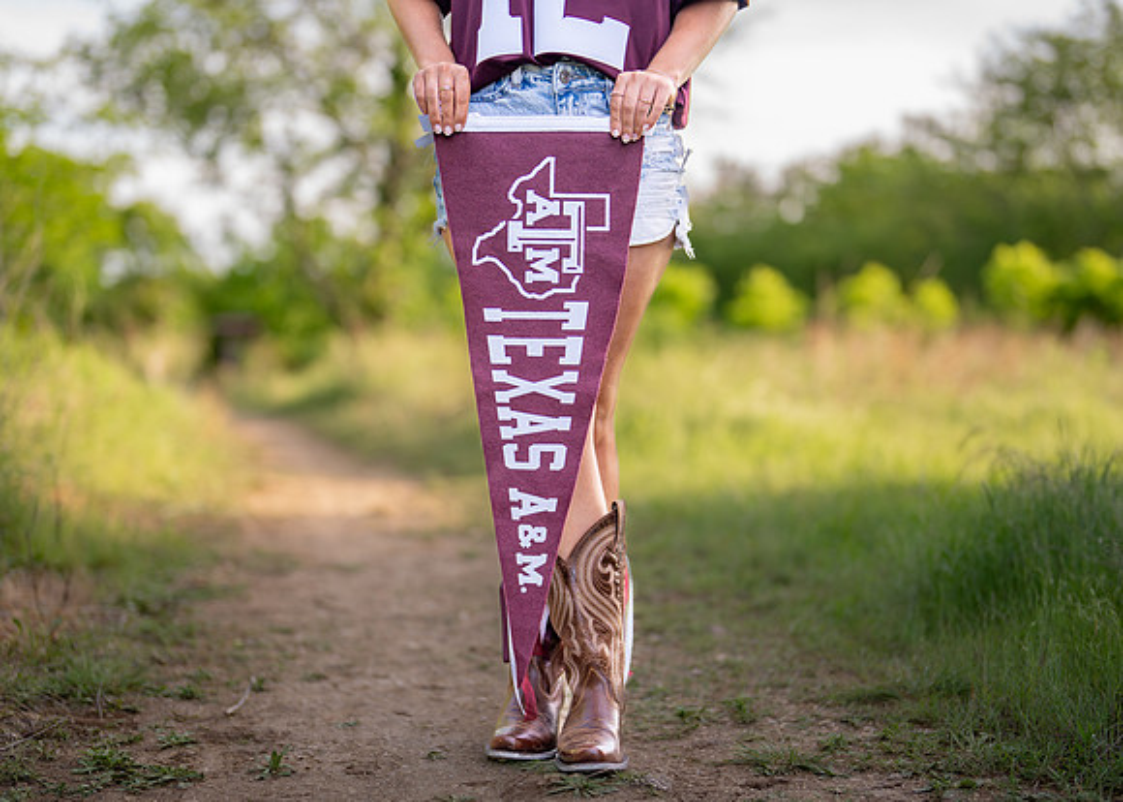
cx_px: 536
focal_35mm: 65
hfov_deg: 30.4
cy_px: 471
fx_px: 2070
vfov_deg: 21.9
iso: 200
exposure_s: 1/1250
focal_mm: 50
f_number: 1.2
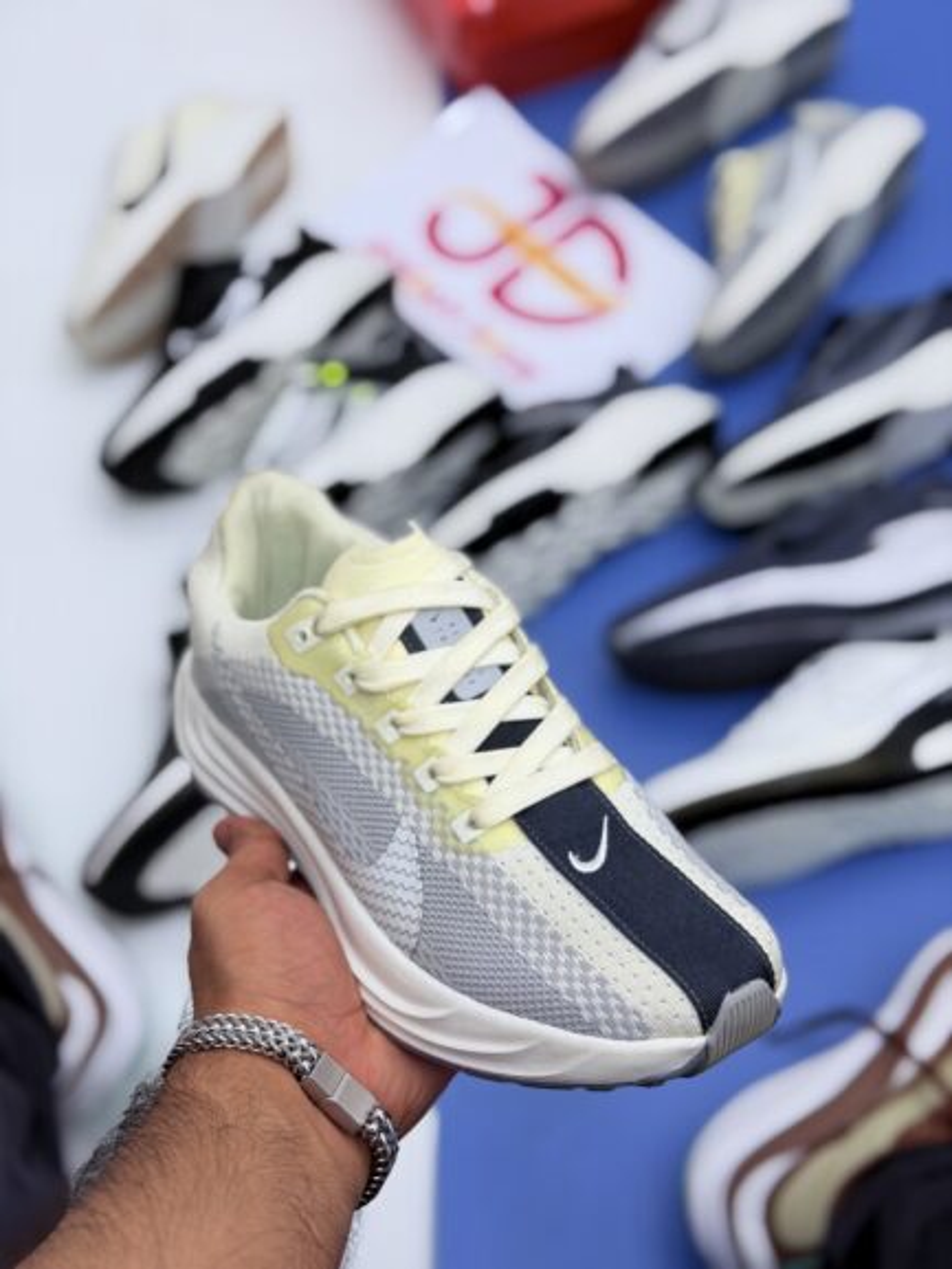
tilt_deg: -57.4
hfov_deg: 30.3
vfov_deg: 39.6
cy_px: 634
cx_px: 476
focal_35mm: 48
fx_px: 1759
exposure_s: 1/413
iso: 64
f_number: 1.78
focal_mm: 6.76
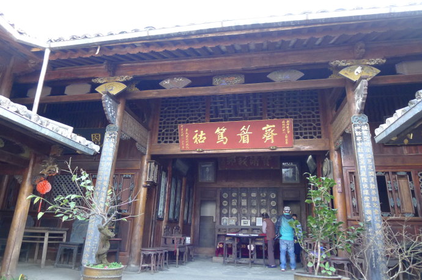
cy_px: 140
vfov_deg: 53.0
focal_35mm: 24
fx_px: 281
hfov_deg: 73.8
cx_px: 211
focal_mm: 5.1
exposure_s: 1/60
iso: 320
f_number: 2
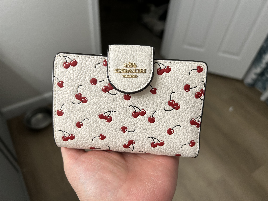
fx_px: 201
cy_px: 100
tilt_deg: -47.2
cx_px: 134
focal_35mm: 26
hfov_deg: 67.3
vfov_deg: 53.1
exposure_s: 1/120
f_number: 1.5
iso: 80
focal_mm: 5.7
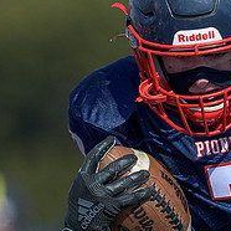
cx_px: 186
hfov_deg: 0.9
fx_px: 14813
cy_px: 305
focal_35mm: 1962
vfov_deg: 0.9
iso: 400
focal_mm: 500
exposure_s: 1/4000
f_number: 4
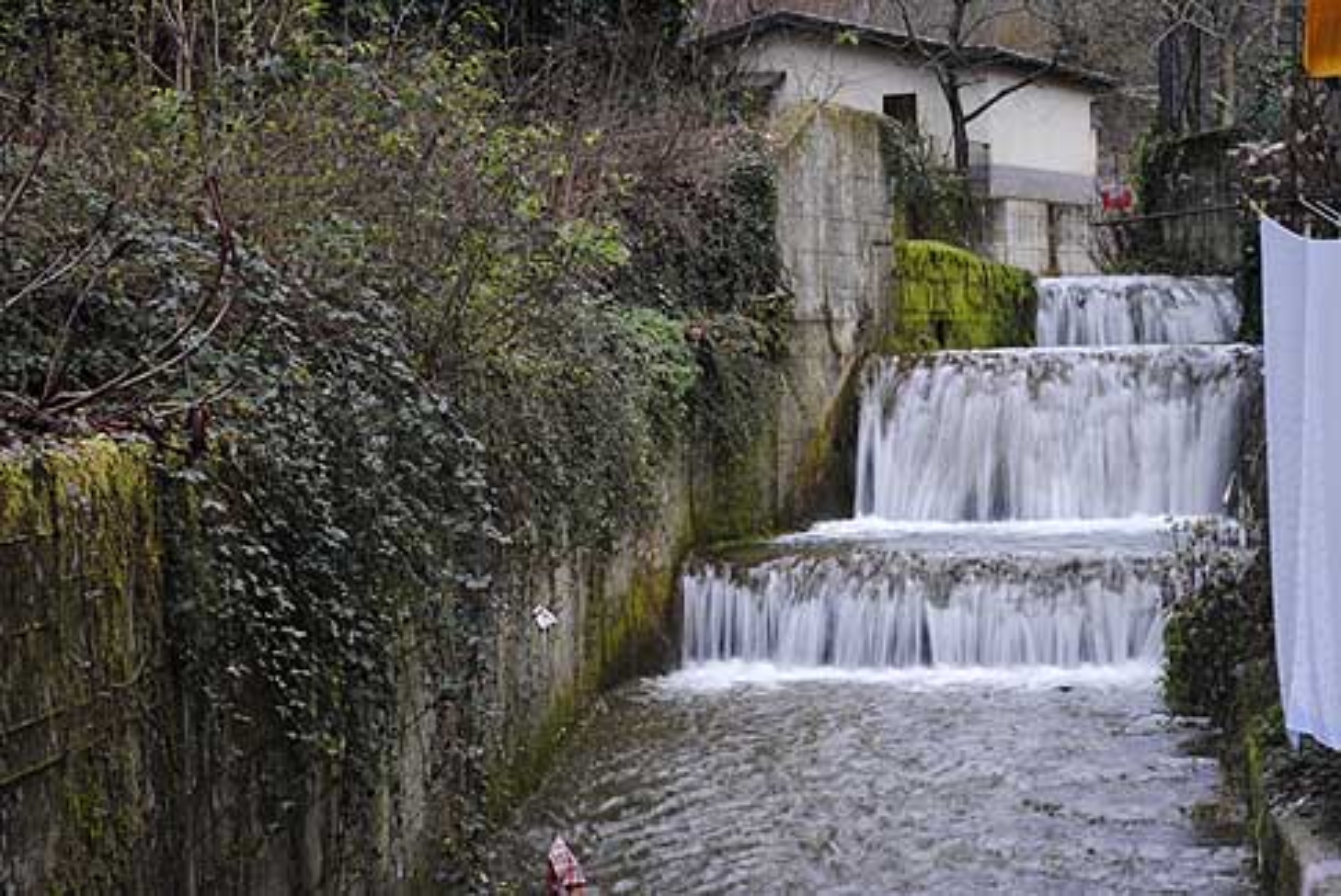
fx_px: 3076
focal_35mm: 82
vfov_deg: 16.6
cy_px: 448
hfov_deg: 24.6
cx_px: 670
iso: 400
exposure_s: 1/8
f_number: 5.6
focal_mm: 55
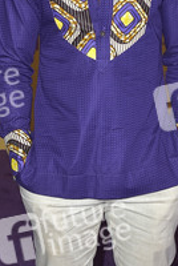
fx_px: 739
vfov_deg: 20.0
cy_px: 33
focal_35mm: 100
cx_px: 102
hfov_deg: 13.7
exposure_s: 1/250
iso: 320
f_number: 6.3
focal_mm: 50
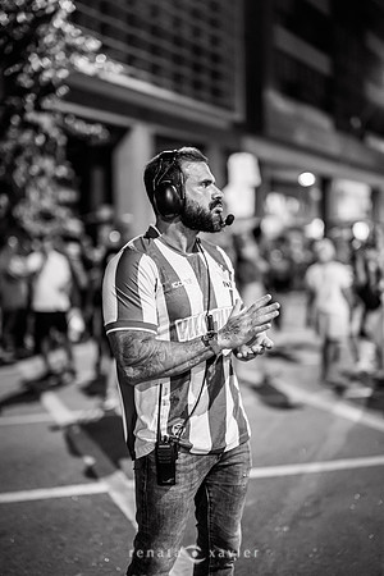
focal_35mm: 50
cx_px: 192
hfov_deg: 27.0
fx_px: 800
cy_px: 288
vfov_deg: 39.6
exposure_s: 1/320
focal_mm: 50
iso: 2000
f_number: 1.2
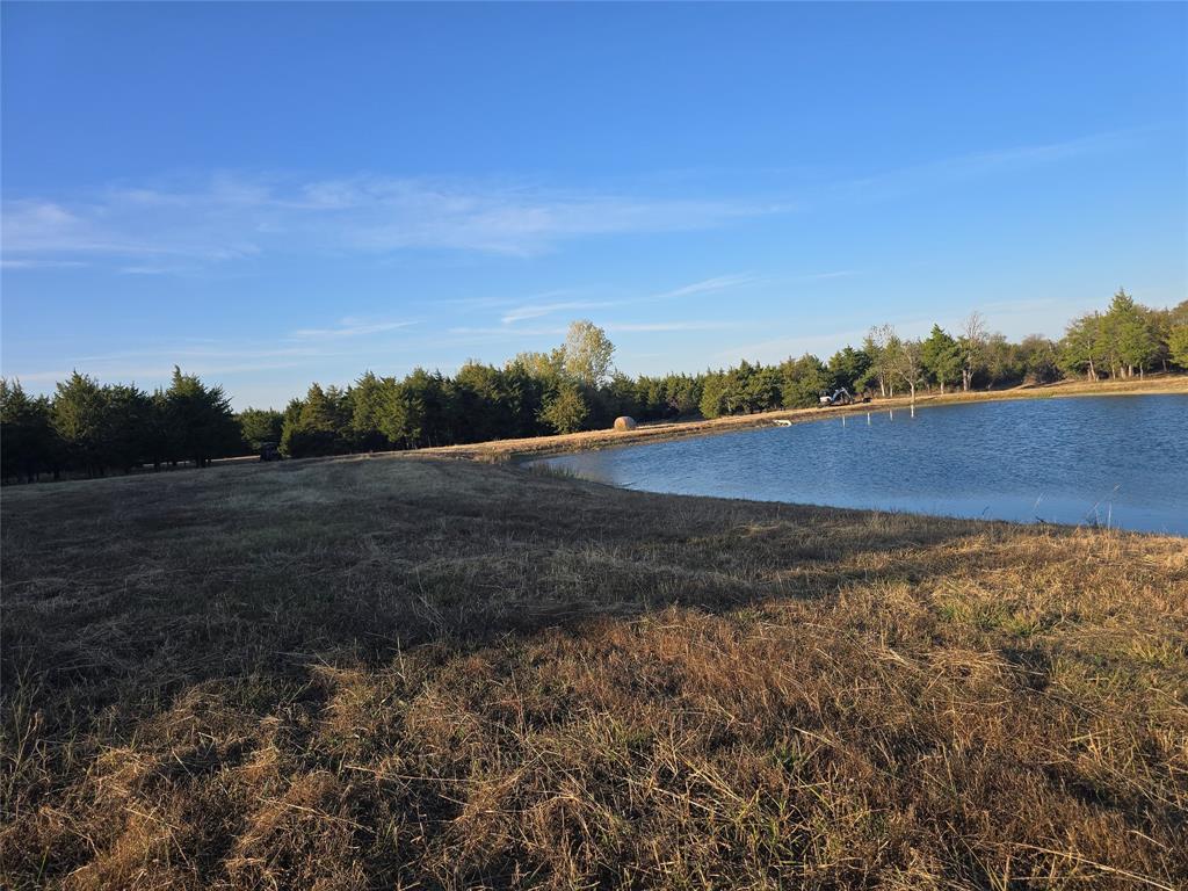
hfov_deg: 73.9
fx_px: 789
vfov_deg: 58.9
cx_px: 594
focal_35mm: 23
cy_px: 446
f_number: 1.7
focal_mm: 6.3
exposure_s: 1/484
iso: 12
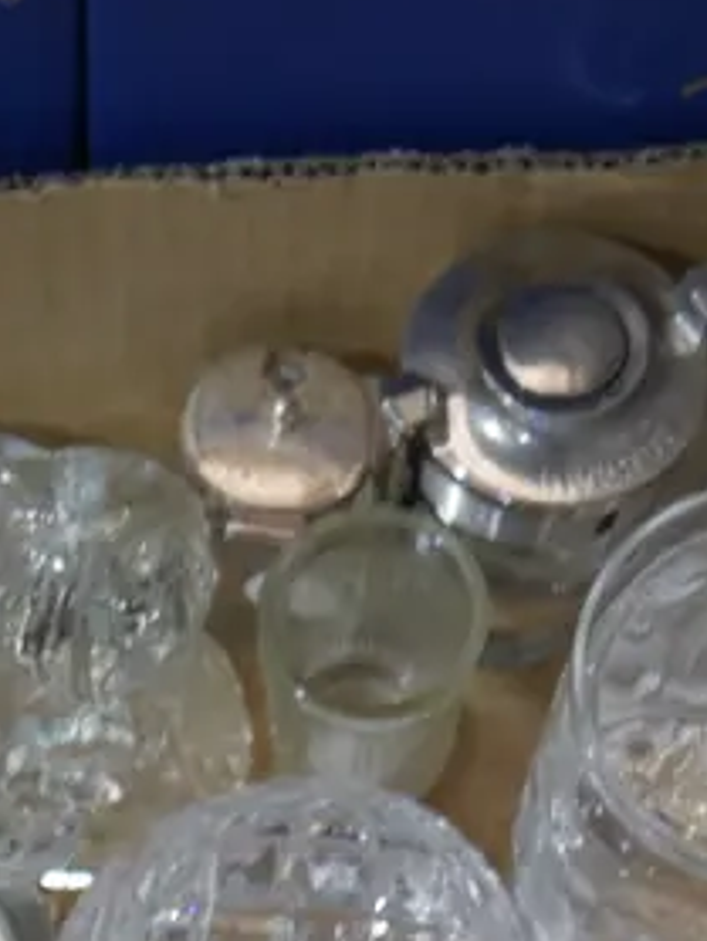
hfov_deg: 14.2
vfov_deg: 17.8
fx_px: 2801
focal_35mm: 103
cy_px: 1220
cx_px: 10
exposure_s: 1/60
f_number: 3.5
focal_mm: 14
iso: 500
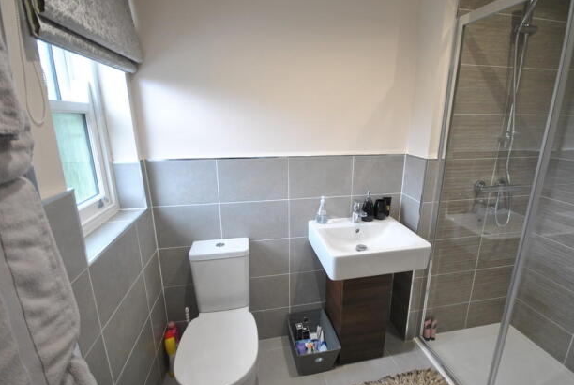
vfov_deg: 73.9
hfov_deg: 96.6
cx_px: 302
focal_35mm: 16
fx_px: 255
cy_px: 187
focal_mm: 10
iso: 400
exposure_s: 1/25
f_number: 4
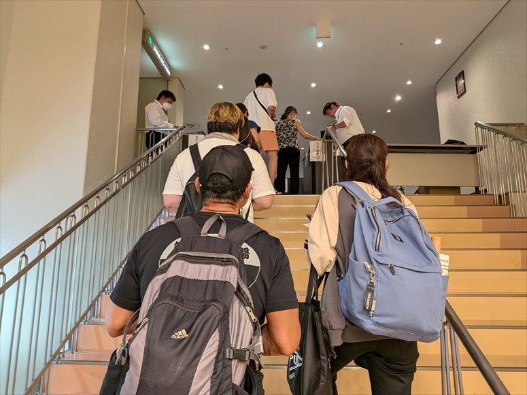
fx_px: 365
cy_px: 198
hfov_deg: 71.6
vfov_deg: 56.8
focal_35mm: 24
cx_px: 264
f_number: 1.7
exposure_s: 1/120
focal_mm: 4.53
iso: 413
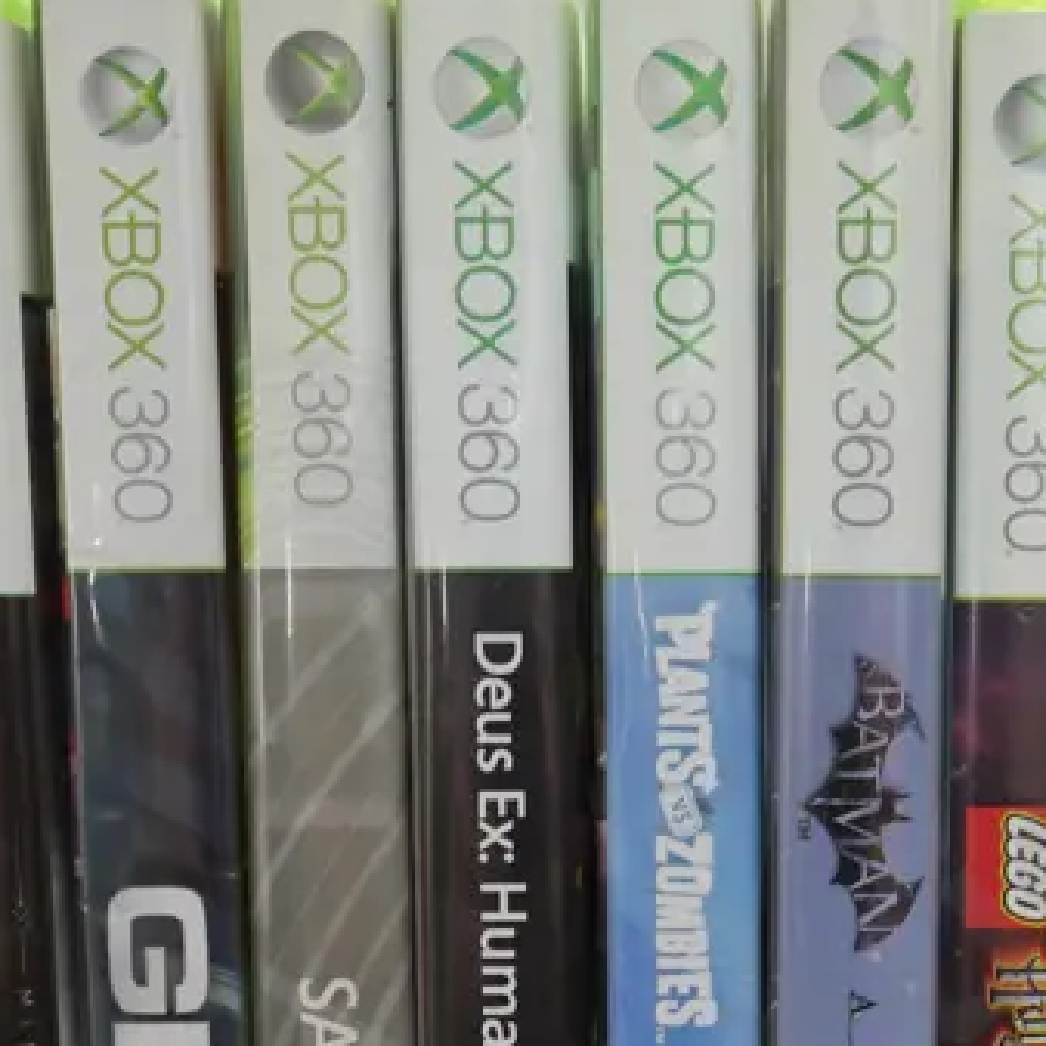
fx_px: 2564
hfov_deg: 22.9
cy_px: 1134
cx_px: 718
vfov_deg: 21.9
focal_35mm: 75
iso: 500
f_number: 4
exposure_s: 1/60
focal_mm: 14
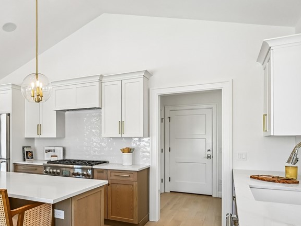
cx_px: 70
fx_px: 252
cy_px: 137
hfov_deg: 58.0
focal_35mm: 29
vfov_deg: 47.9
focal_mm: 16
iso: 400
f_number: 8
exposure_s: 1/100
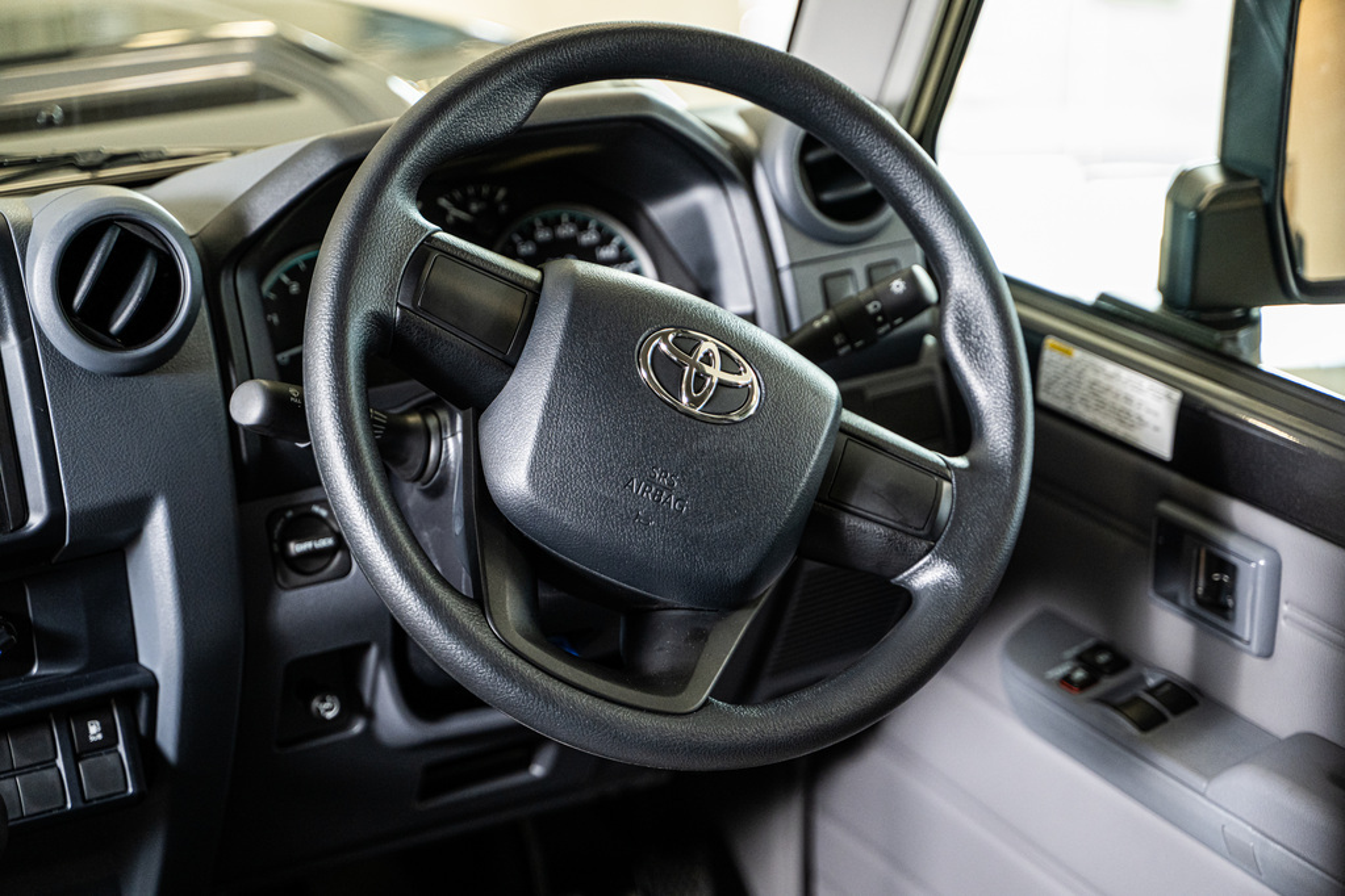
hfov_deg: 30.5
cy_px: 448
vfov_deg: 20.6
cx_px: 672
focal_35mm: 66
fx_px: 2466
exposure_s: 1/200
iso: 1600
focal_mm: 66
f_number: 2.8
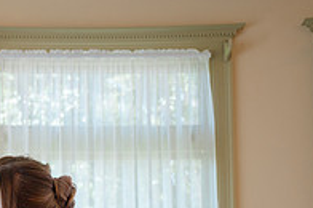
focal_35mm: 83
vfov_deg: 15.8
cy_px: 251
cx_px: -6
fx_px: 720
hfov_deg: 23.4
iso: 100
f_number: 2.8
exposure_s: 1/400
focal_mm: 28
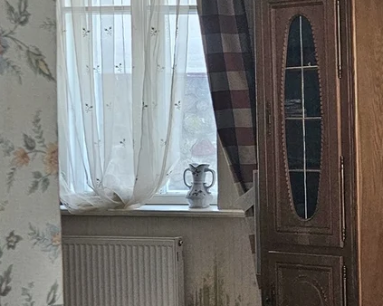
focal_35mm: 85
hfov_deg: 19.2
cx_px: 600
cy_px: 170
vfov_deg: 18.1
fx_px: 963
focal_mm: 6.3
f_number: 1.7
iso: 400
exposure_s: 1/120
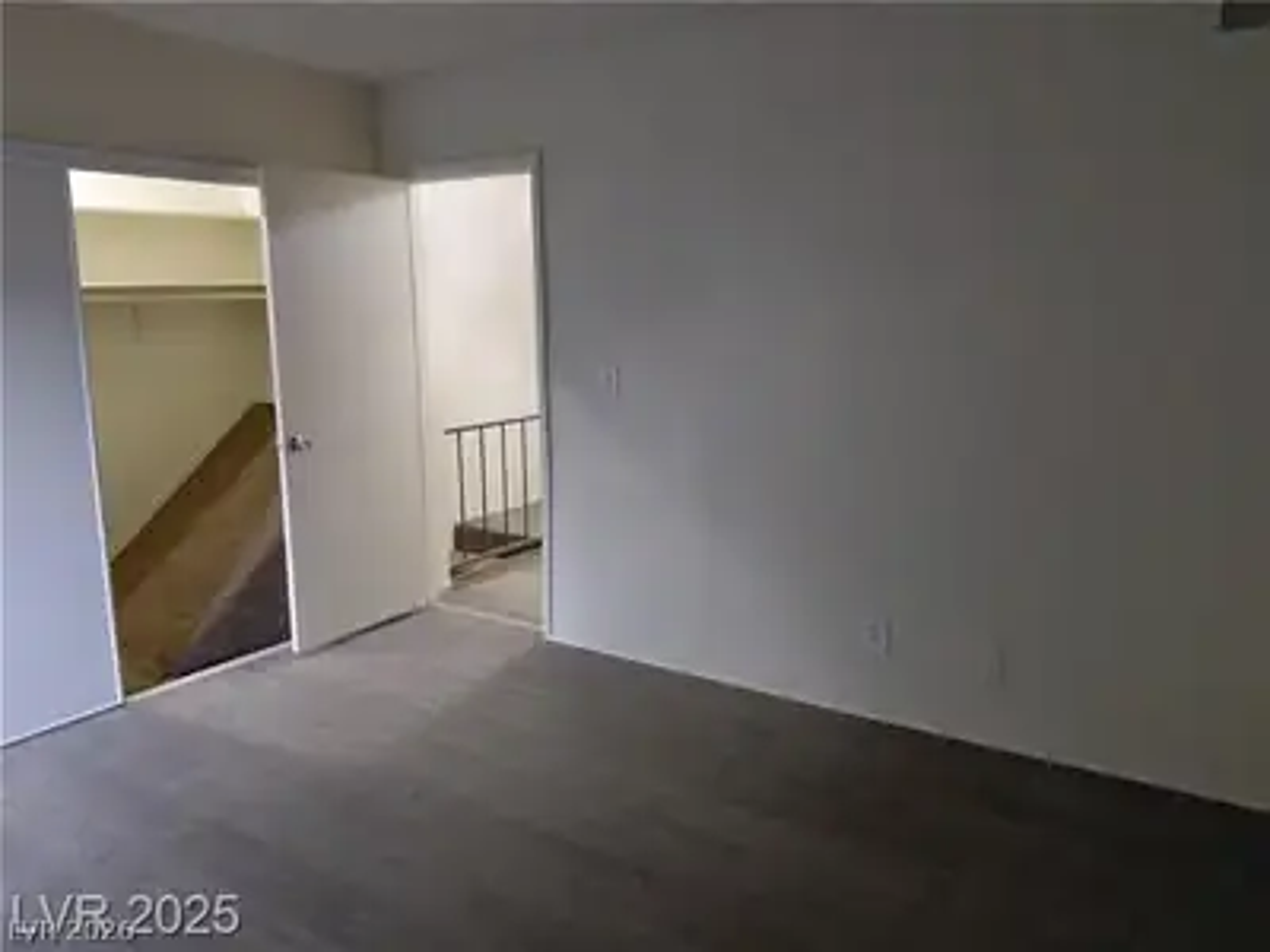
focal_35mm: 25
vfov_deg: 54.9
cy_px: 476
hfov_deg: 69.4
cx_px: 635
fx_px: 917
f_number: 1.8
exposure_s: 1/60
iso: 400
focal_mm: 4.69
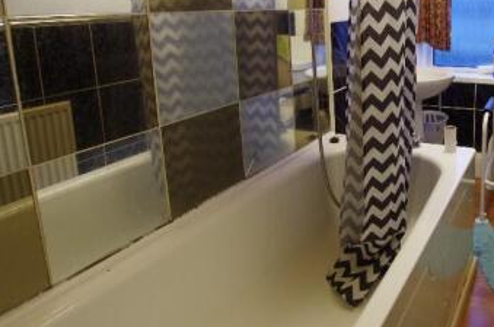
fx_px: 397
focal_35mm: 29
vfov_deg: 42.6
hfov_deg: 58.2
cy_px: 63
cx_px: 405
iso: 800
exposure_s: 1/25
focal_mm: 10
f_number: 3.5
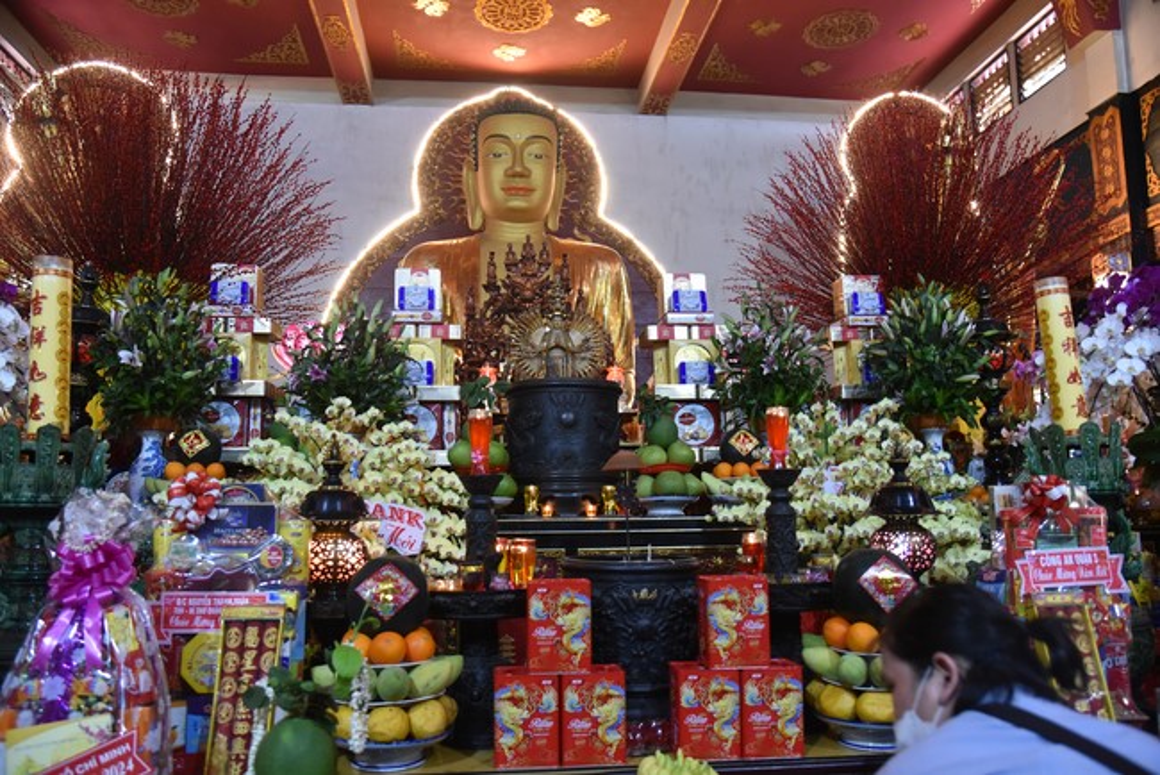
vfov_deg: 46.4
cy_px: 388
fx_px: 903
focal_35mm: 28
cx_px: 580
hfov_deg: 65.4
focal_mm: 28
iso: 3600
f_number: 4
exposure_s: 1/60
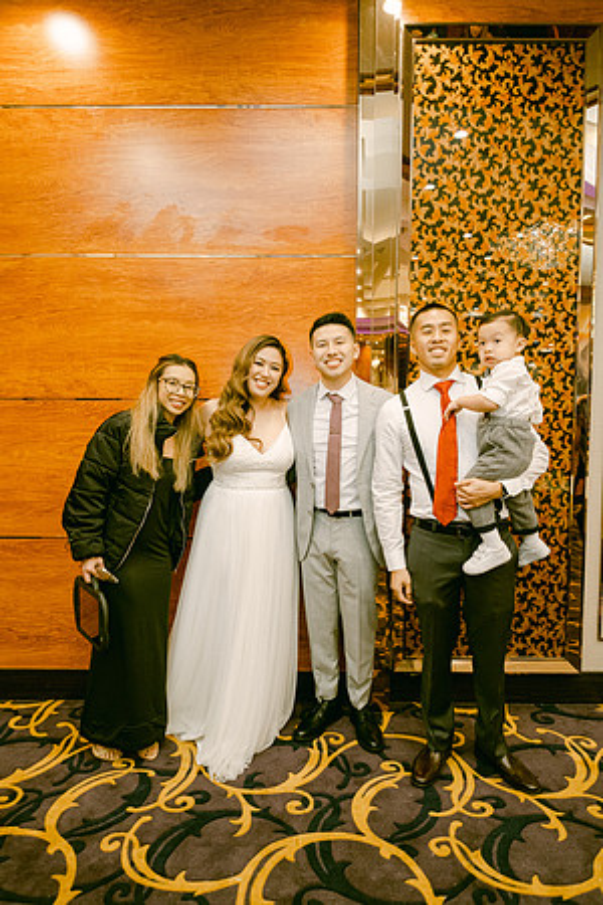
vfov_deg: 73.7
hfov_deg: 53.1
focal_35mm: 24
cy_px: 452
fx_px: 603
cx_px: 302
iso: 800
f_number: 2.8
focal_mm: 16
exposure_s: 1/125
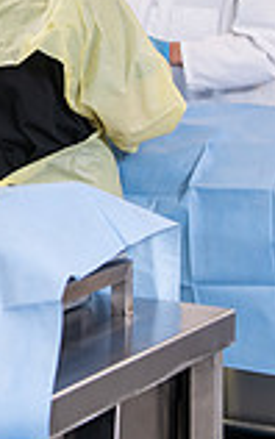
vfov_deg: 12.4
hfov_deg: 7.7
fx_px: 1975
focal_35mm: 165
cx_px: -231
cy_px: -57
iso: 500
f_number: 4
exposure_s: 1/200
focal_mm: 44
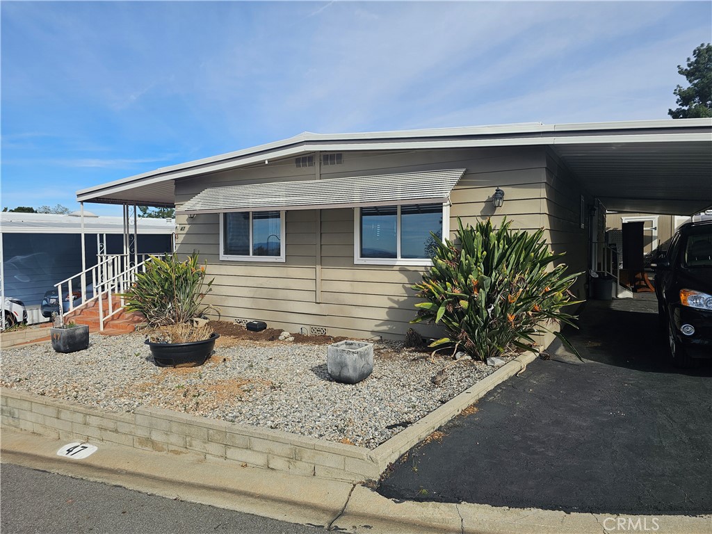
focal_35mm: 23
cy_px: 267
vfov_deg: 58.9
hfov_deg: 73.9
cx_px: 356
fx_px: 473
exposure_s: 1/1358
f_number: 1.7
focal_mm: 6.3
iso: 16
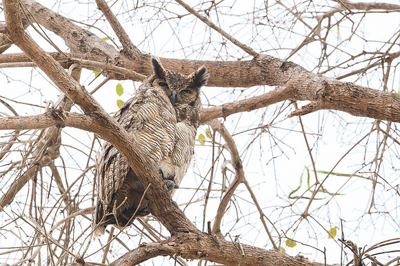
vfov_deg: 2.7
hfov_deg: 4.1
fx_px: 5552
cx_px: 200
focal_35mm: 500
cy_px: 133
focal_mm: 500
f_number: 18
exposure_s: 1/8
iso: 800
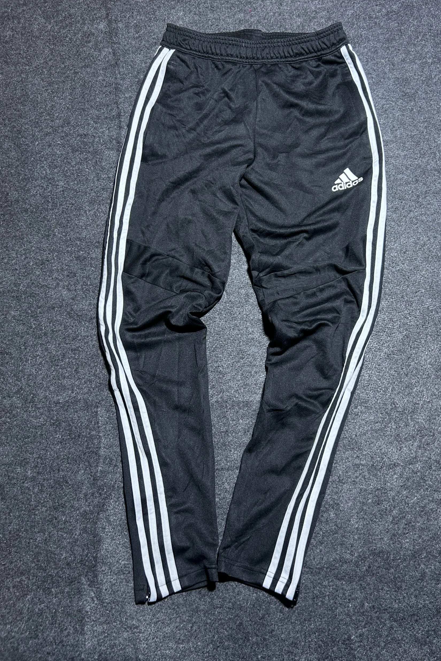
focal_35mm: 28
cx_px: 248
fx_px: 514
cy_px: 323
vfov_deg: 65.5
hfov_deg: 46.3
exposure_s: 1/50
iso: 125
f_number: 1.5
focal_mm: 5.7
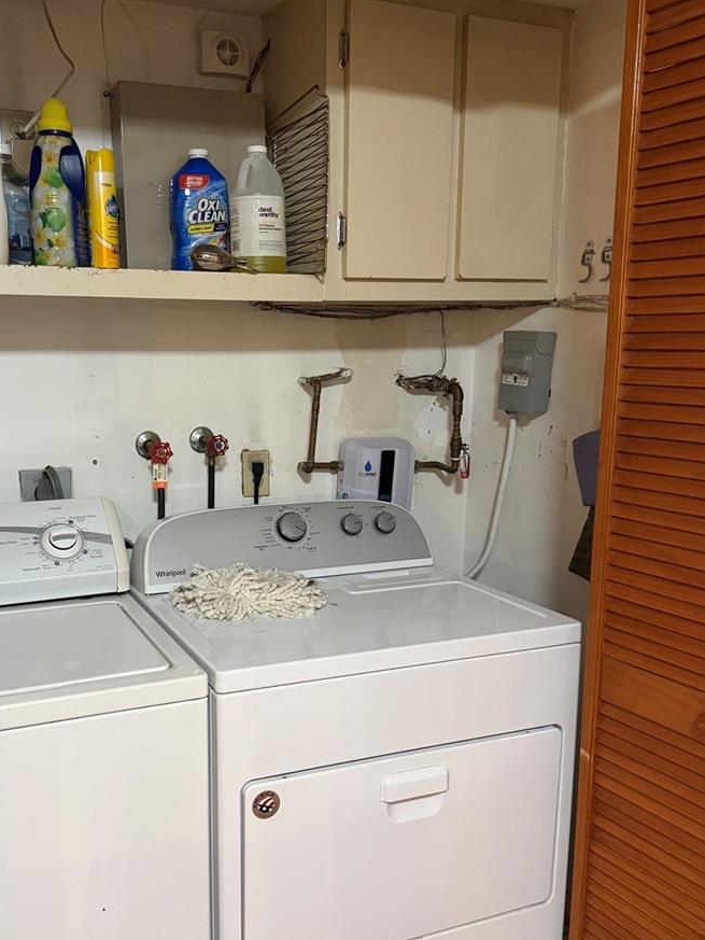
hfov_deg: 42.7
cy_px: 541
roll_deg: +0.3
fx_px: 896
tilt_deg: -13.2
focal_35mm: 33
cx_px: 279
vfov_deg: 55.1
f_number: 1.78
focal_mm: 6.76
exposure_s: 1/60
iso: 500
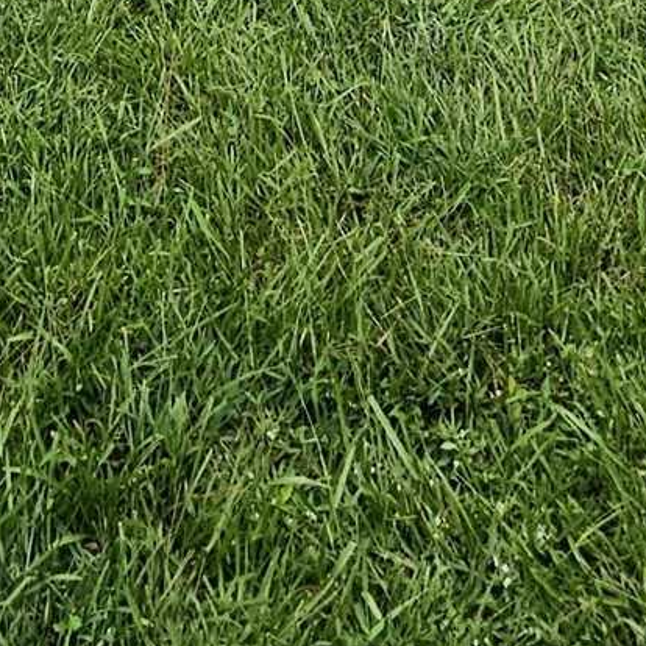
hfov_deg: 26.8
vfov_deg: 15.2
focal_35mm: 64
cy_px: -896
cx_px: 245
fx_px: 1351
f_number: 2.2
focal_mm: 2.2
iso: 50
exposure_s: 1/769
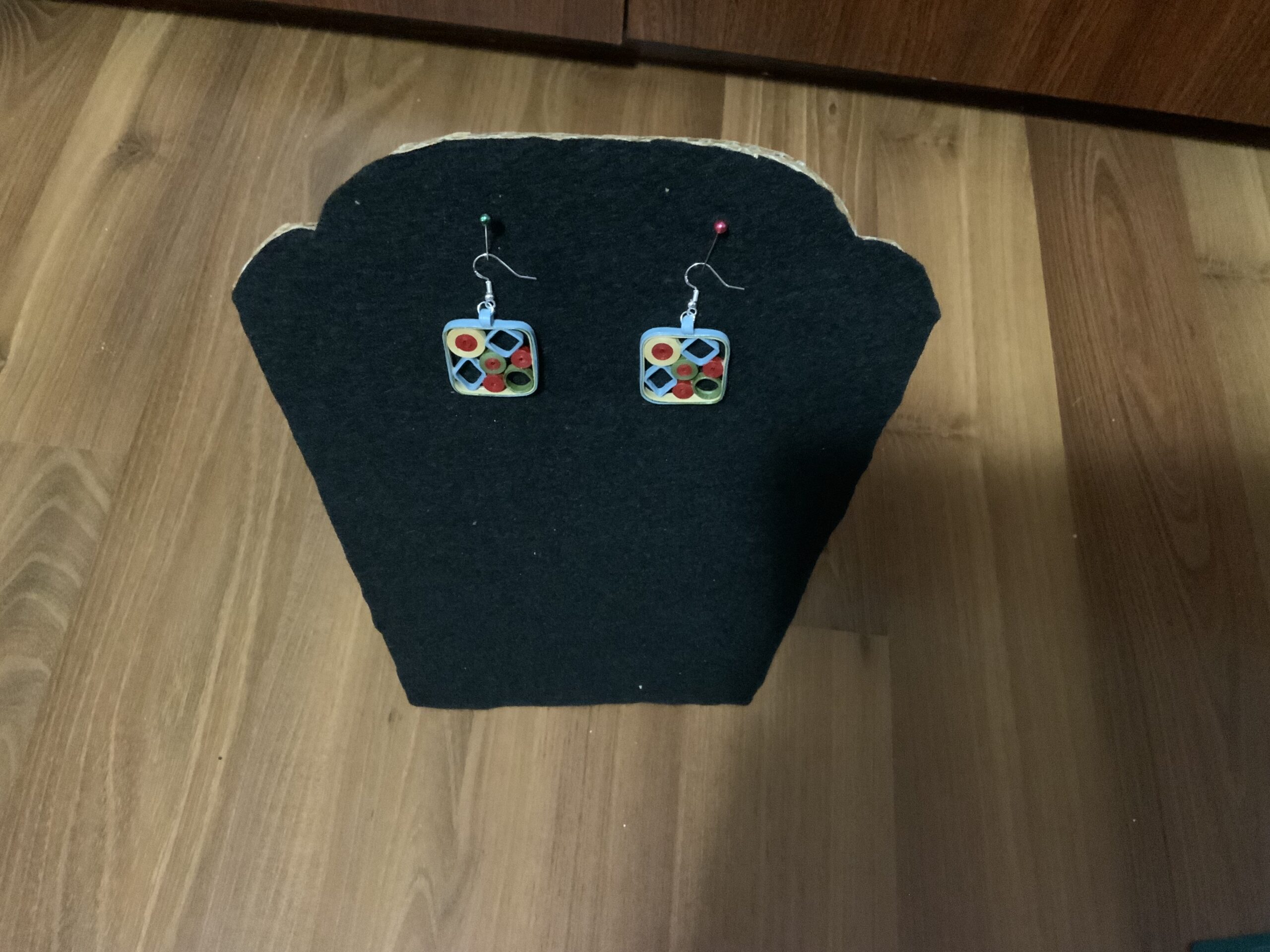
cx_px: 635
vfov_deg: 48.2
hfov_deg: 61.7
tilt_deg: -62.4
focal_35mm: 29
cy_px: 476
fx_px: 1064
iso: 640
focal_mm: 3
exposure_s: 1/17
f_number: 1.8
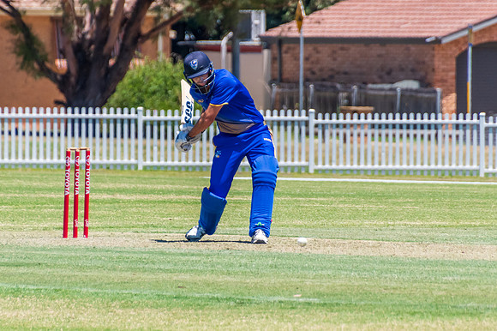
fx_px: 12057
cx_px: 228
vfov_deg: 1.6
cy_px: 131
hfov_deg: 2.4
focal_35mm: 874
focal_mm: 400
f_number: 6.3
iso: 400
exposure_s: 1/2000
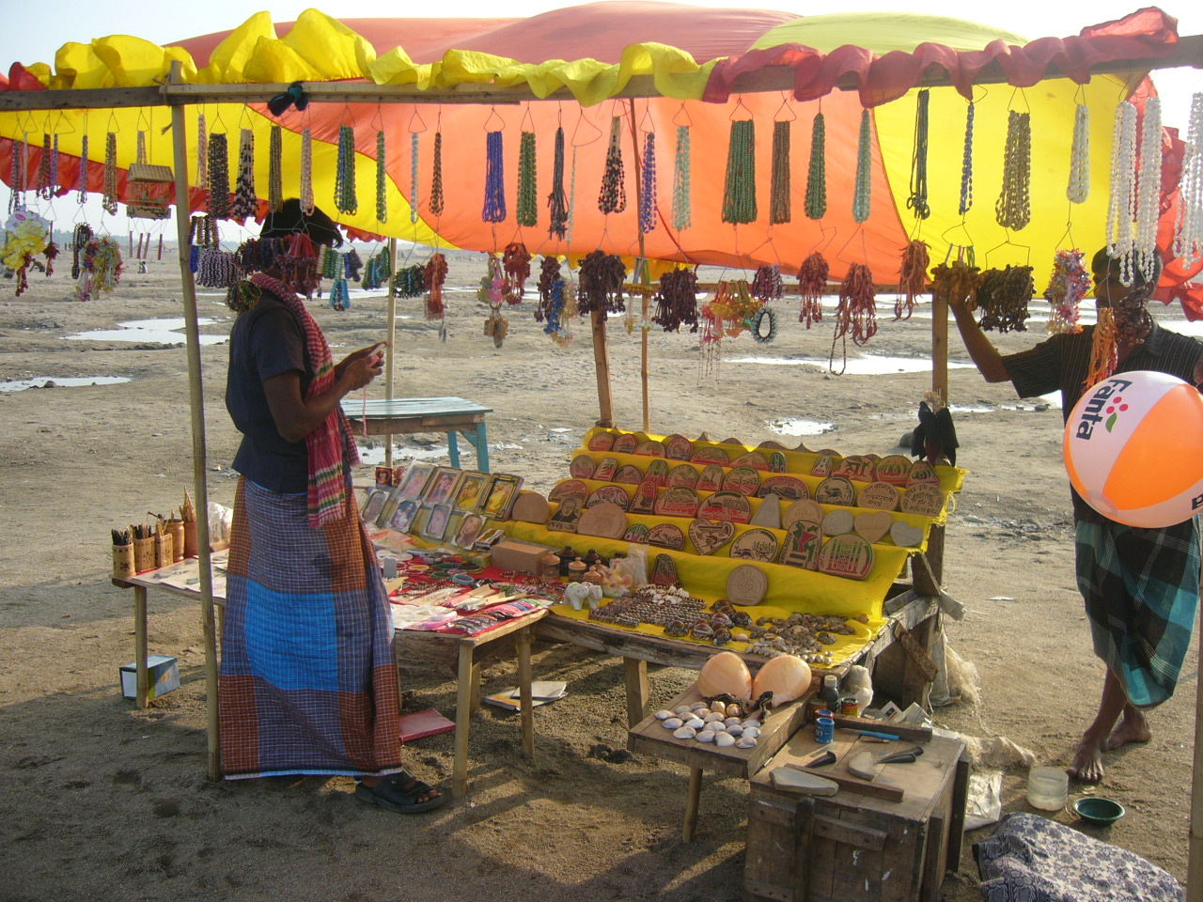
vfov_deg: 40.7
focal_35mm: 35
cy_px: 451
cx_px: 602
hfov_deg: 52.6
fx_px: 1216
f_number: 2.8
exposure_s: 1/320
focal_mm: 5.8
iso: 50
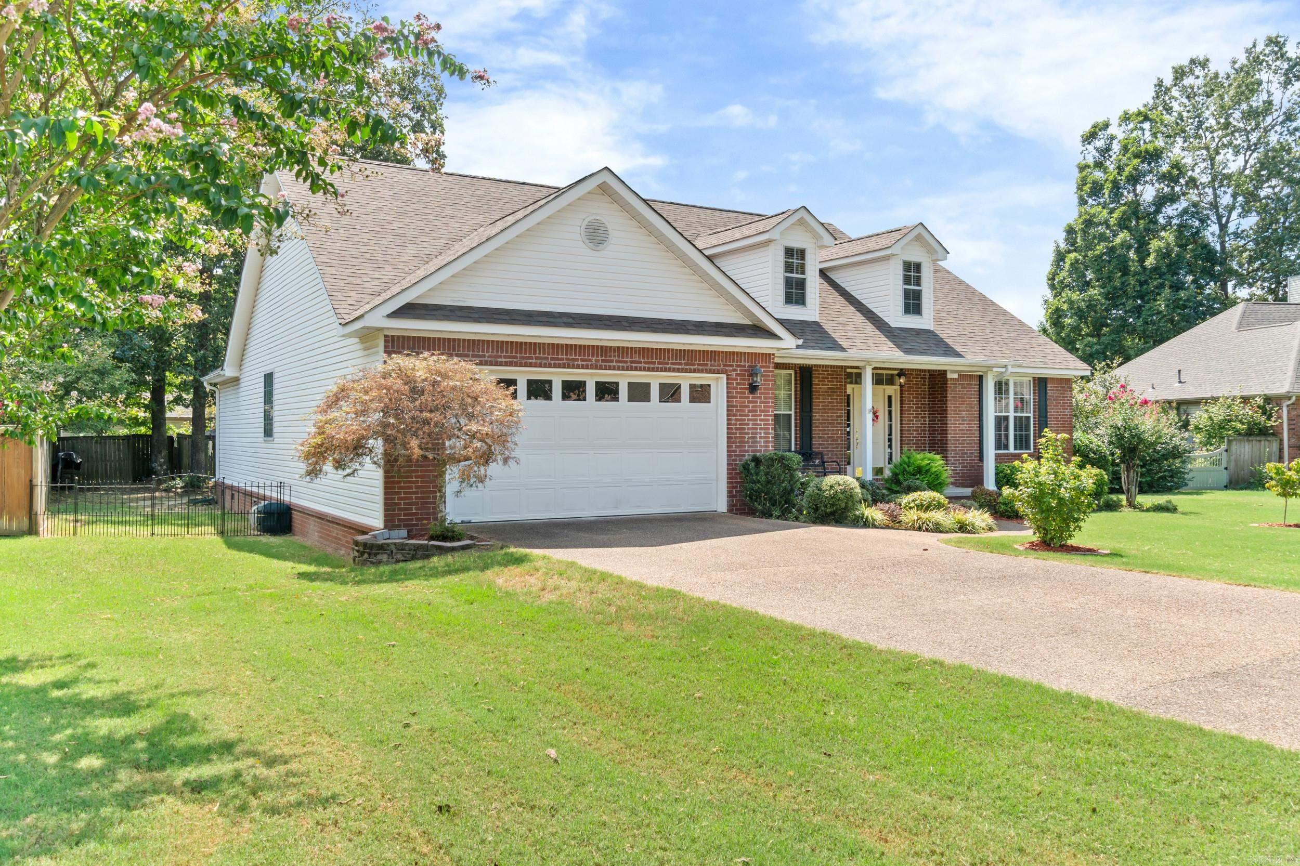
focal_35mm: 27
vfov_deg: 47.9
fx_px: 975
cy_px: 433
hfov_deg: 67.4
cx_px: 650
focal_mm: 18
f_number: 9
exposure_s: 1/80
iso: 250
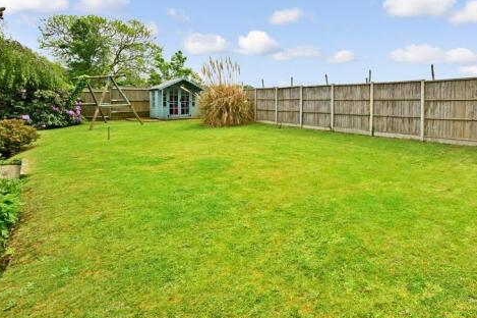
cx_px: 321
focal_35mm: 21
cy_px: 108
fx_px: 278
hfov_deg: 78.4
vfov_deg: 58.2
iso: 400
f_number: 13
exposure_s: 1/400
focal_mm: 10
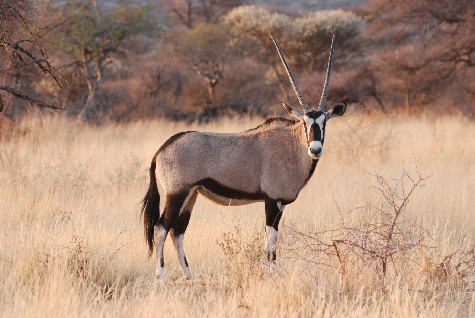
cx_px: 238
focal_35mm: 345
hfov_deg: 6.0
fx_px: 4558
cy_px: 159
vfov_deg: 4.0
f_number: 7.1
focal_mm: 230
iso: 400
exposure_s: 1/100
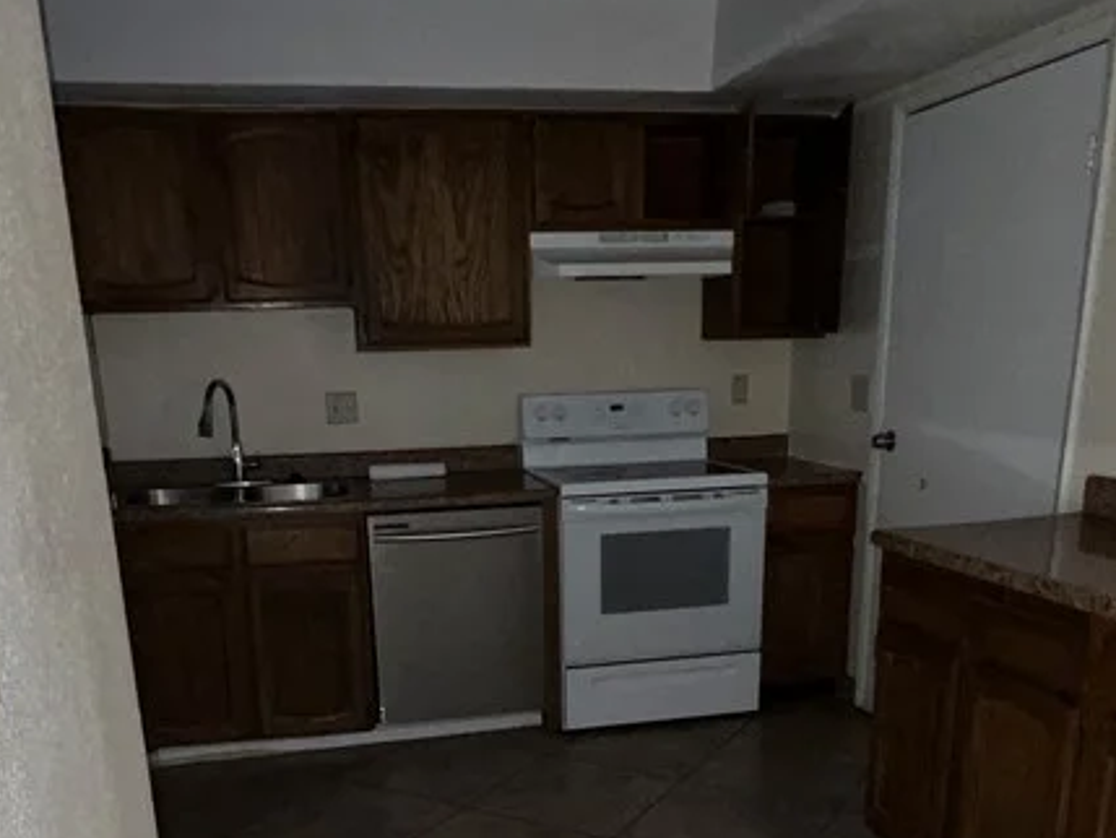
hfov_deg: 58.3
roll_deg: +2.2
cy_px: 677
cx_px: 533
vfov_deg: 43.2
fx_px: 1000
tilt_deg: -17.2
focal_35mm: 31
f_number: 1.8
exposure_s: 1/53
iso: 200
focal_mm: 1.57
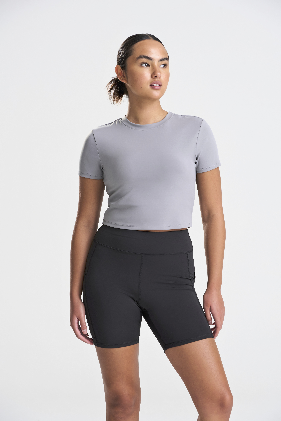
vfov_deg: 14.6
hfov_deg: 9.8
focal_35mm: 140
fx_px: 1638
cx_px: 140
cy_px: 210
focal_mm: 140
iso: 160
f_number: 9
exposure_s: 1/160
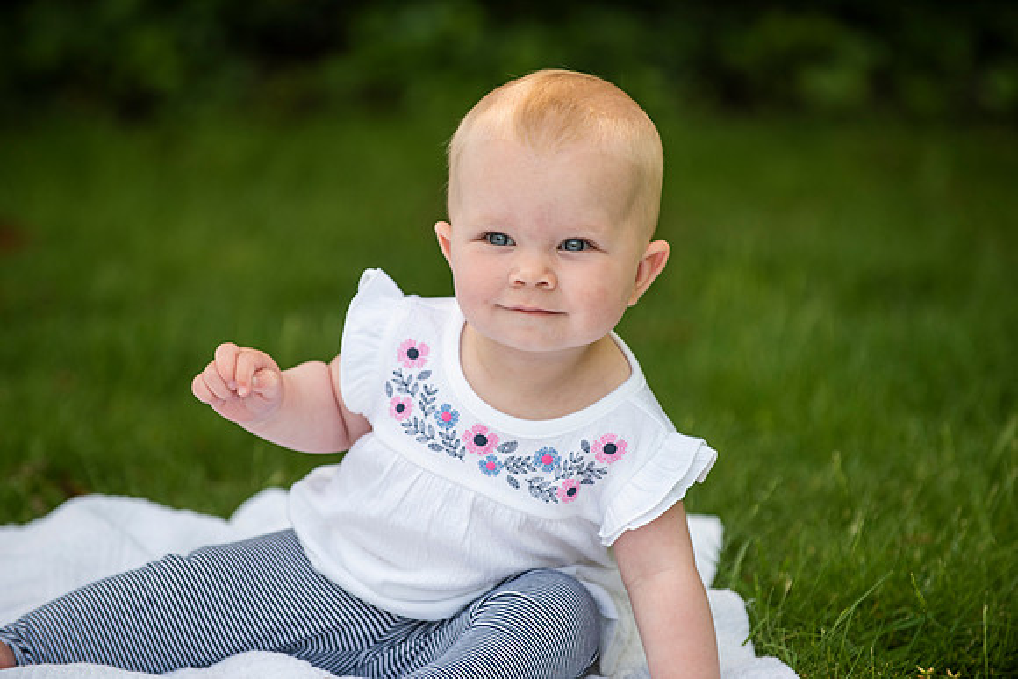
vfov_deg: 6.9
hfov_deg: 10.3
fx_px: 5657
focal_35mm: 200
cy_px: 340
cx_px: 509
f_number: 4
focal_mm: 200
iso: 160
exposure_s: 1/250
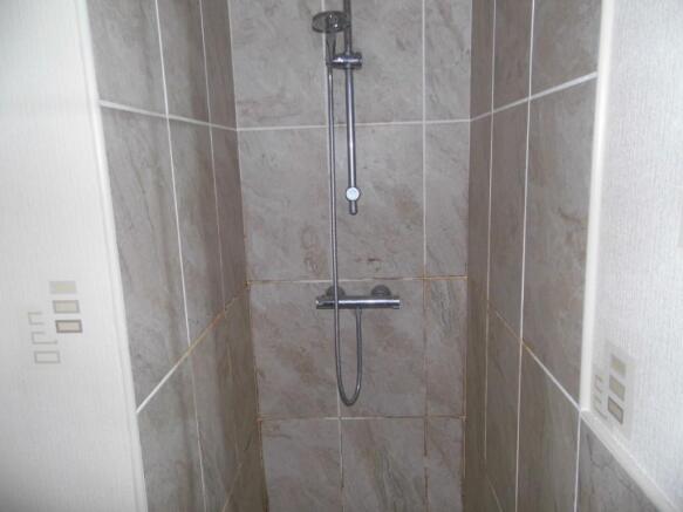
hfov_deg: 69.4
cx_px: 342
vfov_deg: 54.9
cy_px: 256
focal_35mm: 25
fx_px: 493
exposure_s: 1/60
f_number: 3
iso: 100
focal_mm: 4.5
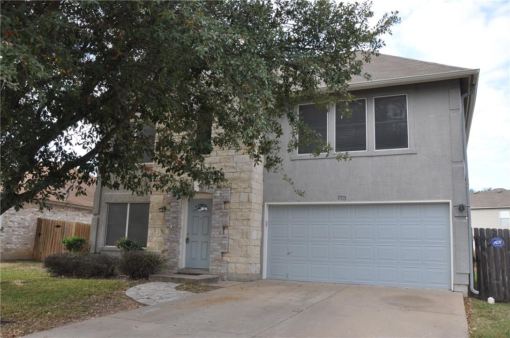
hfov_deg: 59.6
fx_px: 446
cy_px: 169
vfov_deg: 41.6
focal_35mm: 32
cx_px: 255
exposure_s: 1/250
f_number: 8
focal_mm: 21
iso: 400
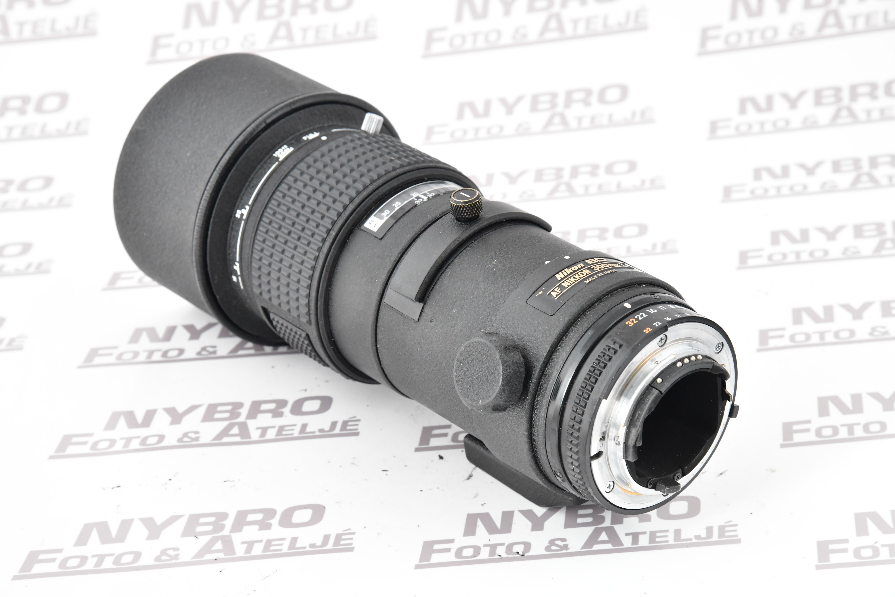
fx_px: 2486
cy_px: 298
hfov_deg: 20.4
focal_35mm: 100
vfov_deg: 13.7
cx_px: 448
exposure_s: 1/100
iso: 3200
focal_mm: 100
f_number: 14
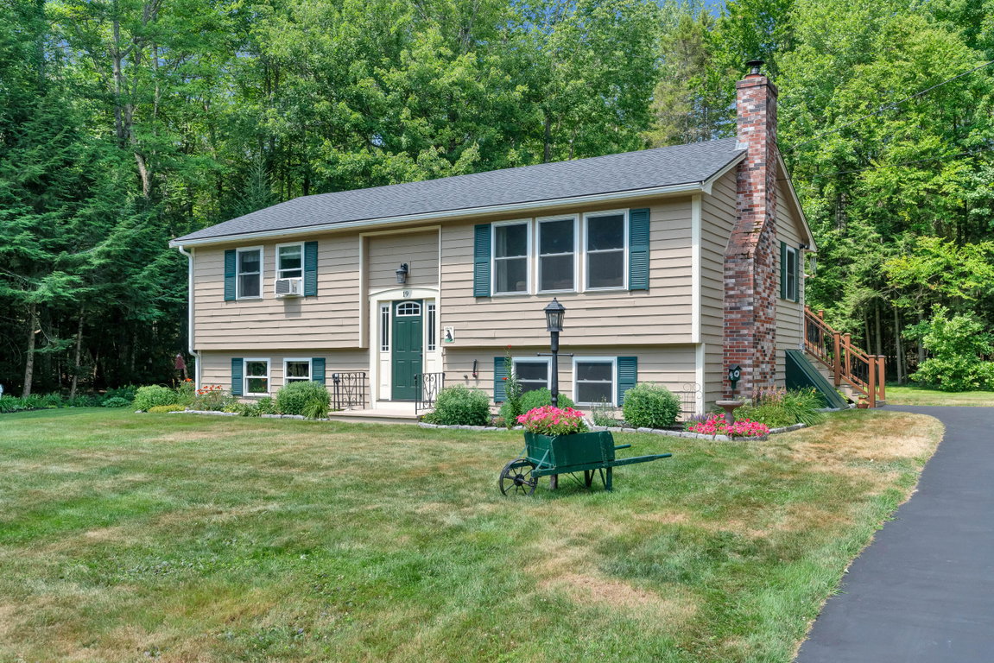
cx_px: 497
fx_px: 856
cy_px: 332
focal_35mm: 31
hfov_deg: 60.3
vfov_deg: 42.3
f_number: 6.7
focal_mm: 31
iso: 800
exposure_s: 1/1500
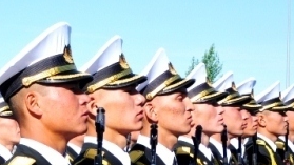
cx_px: -40
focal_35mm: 150
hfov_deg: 14.0
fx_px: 1169
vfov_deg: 8.0
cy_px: 226
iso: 1000
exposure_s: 1/640
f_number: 13
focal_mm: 50
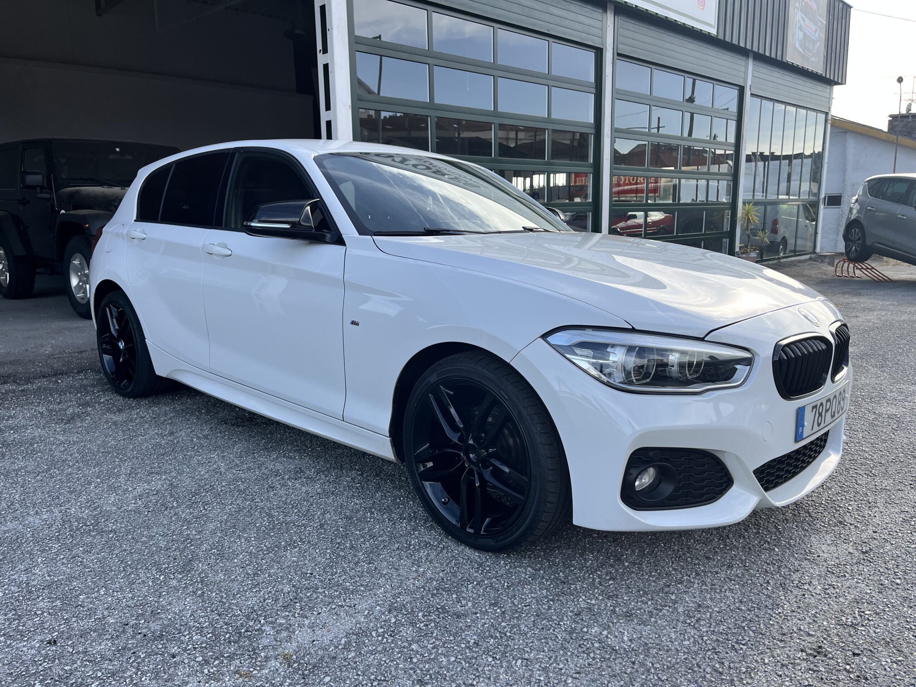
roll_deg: +0.3
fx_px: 688
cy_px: 344
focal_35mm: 26
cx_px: 458
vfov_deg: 53.1
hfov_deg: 67.3
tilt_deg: -10.2
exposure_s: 1/906
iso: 50
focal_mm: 5.1
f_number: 1.6
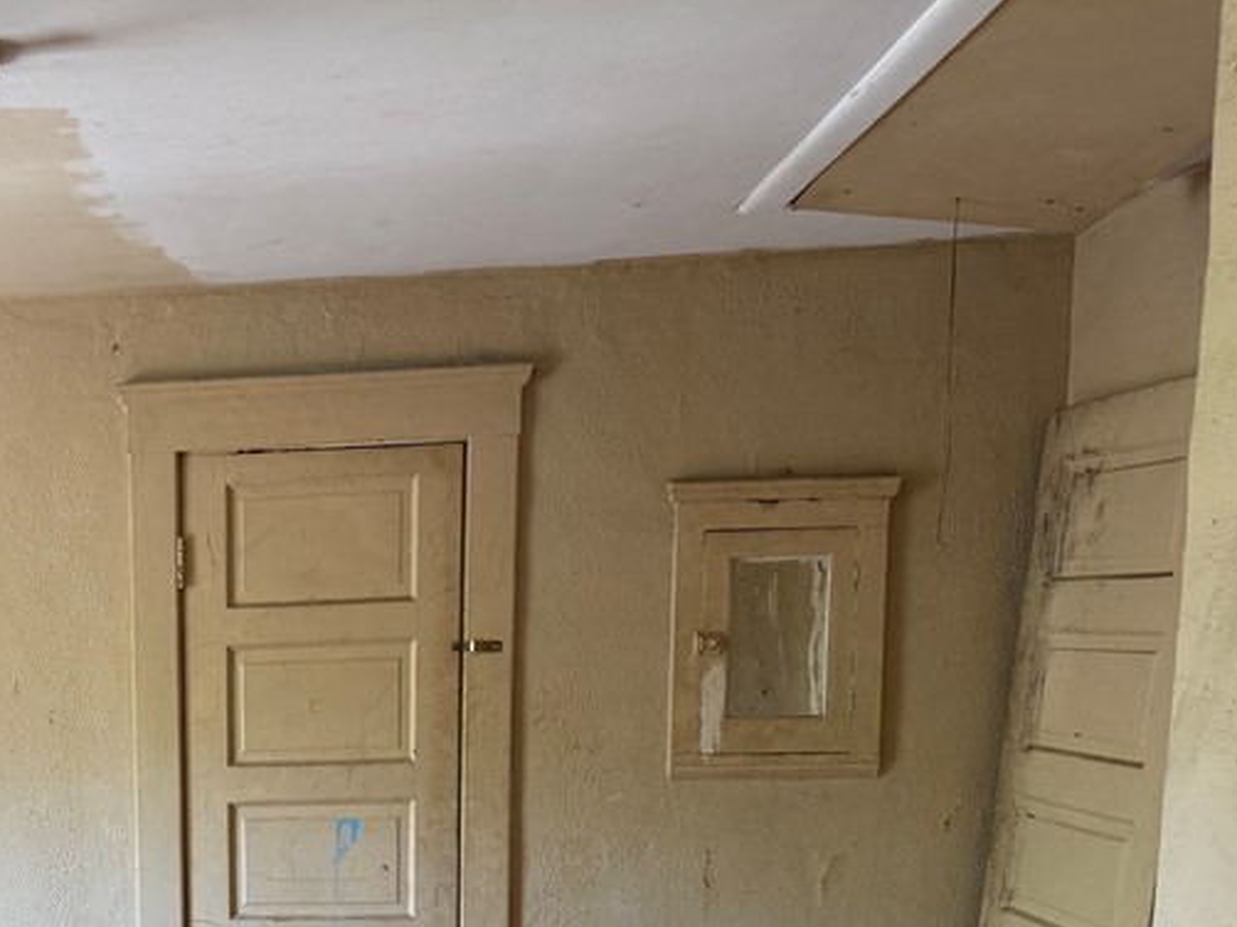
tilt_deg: -7.6
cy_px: 927
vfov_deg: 27.9
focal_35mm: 49
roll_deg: +0.0
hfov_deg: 36.0
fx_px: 1750
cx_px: 69
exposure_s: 1/121
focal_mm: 6.76
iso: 200
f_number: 1.78
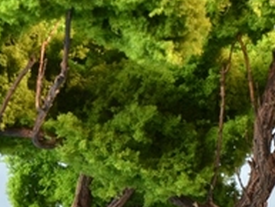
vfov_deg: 4.3
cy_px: 224
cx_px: 117
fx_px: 2750
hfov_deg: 5.7
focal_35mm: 346
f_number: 18
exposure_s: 1.6
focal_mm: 58
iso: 200
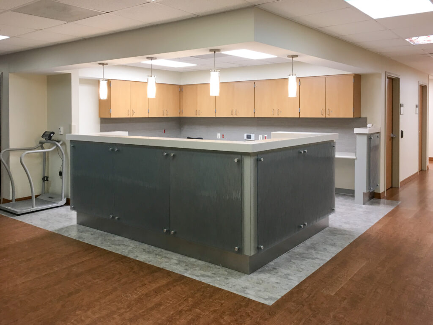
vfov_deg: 48.2
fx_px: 363
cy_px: 162
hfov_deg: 61.7
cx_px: 216
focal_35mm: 29
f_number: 2.2
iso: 64
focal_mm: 4.15
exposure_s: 1/30
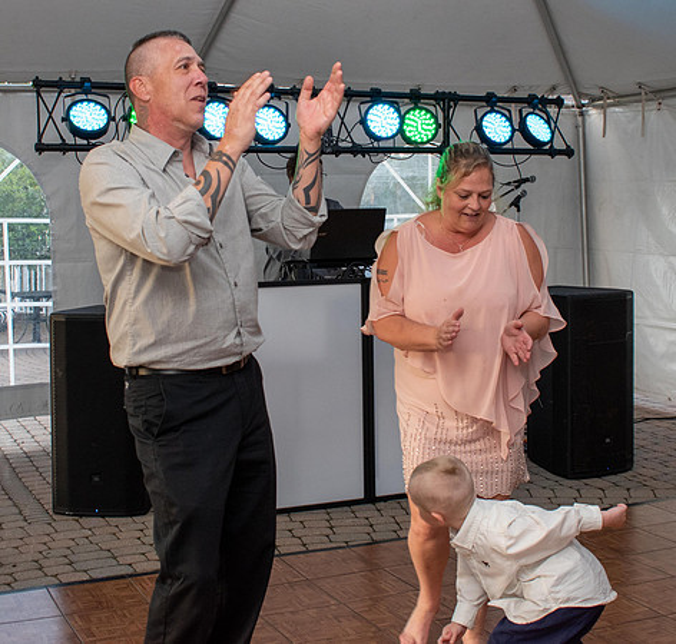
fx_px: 1183
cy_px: 250
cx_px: 327
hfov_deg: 31.9
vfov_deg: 30.4
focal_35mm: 55
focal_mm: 24
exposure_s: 1/100
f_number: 5
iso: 800
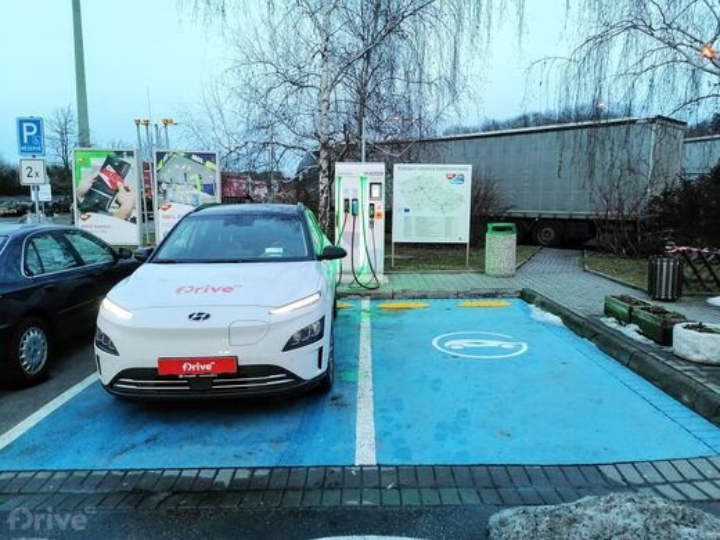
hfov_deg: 65.3
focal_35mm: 27
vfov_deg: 51.4
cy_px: 270
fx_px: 562
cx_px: 360
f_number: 1.8
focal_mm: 5.3
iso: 250
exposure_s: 1/33.3
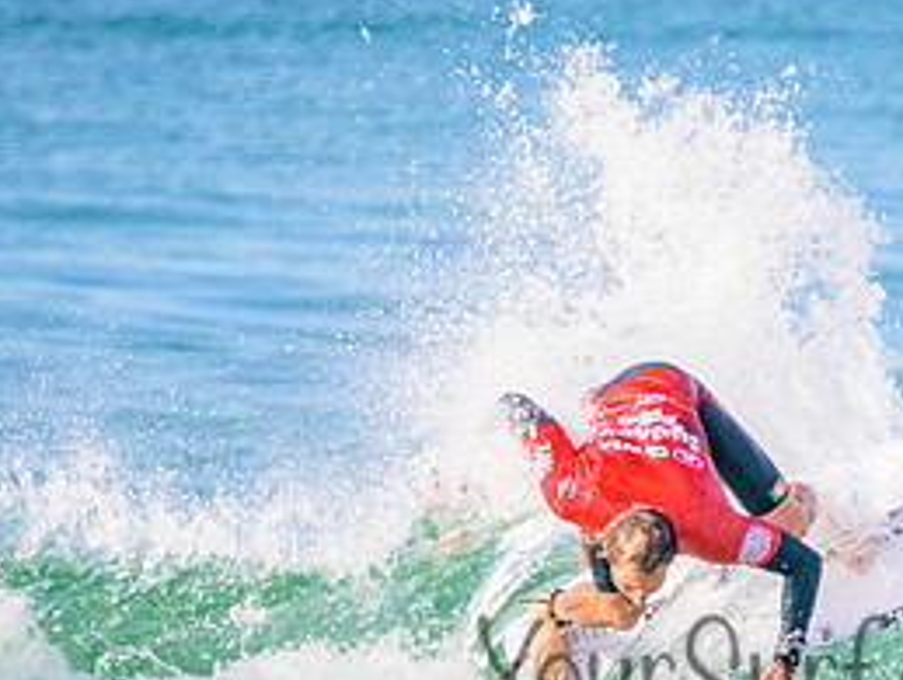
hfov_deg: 1.2
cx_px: 837
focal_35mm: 1720
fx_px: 44931
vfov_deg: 0.9
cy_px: 640
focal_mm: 800
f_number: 11
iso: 2800
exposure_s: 1/2000
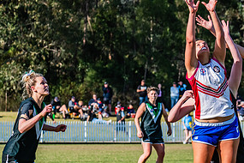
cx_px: 253
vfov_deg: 3.8
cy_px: 111
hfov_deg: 5.7
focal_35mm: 361
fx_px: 2447
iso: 800
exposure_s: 1/1600
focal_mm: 170
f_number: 9
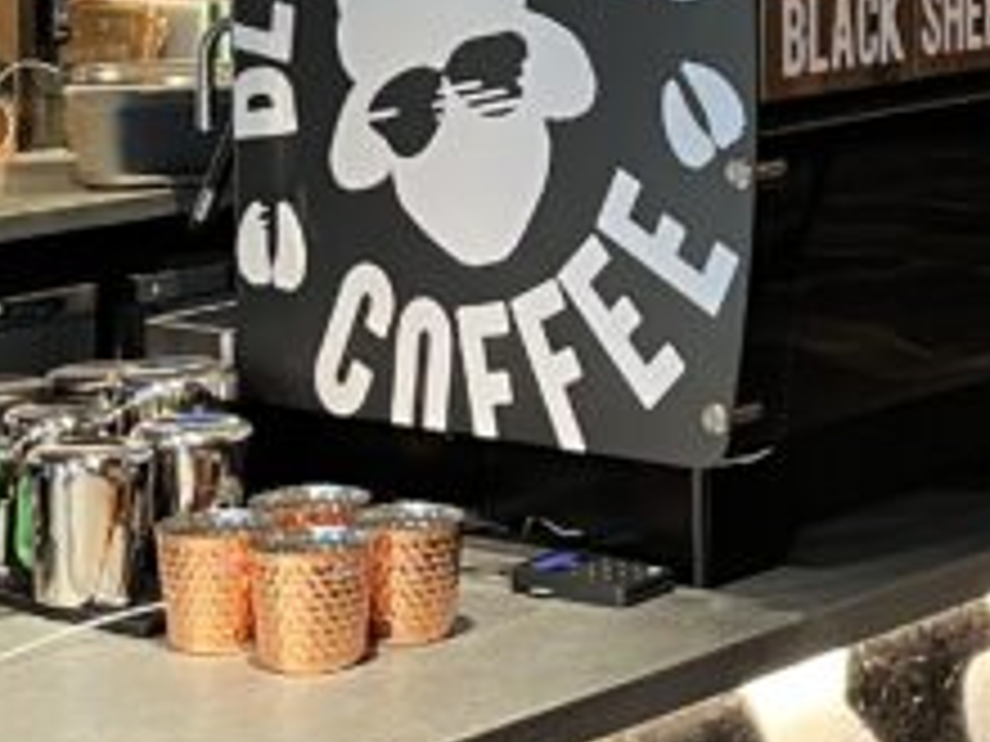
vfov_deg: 12.0
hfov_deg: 15.9
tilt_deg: -4.3
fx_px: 3461
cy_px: -130
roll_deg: +0.0
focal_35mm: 121
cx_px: 1040
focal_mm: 5.1
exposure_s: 1/50
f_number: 1.6
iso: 160
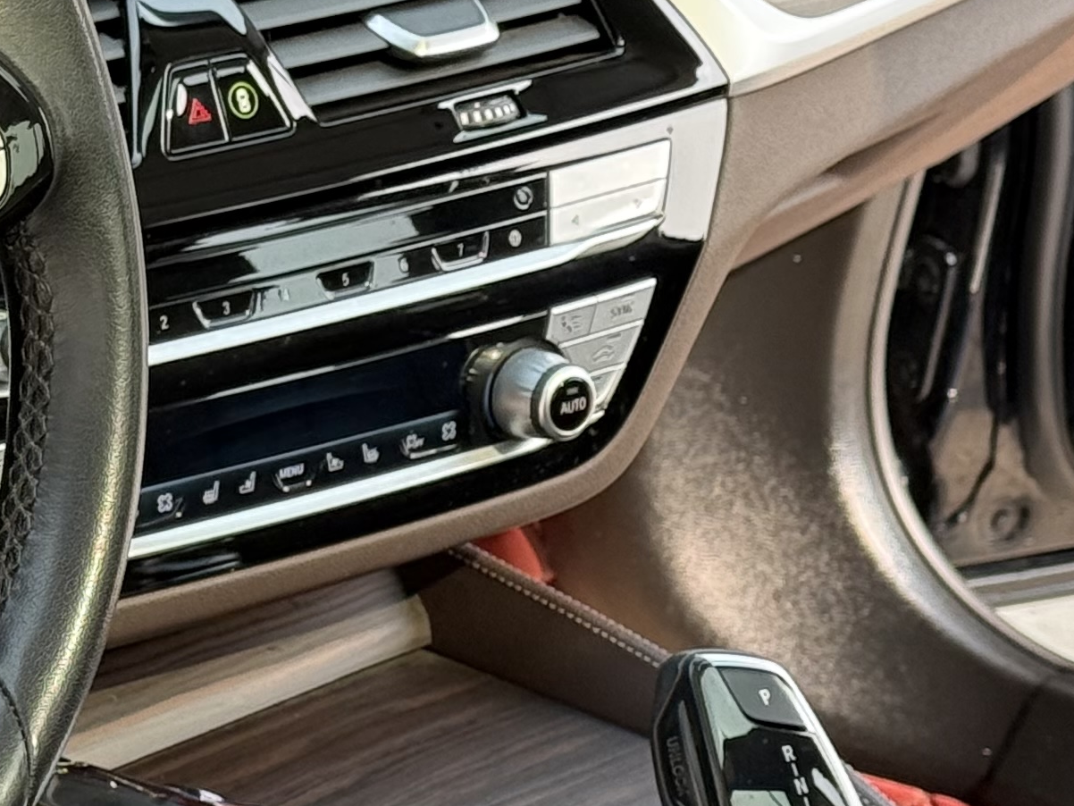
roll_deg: -0.9
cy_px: 452
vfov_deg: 9.2
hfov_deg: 11.8
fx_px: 4996
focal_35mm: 161
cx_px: -451
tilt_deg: -24.8
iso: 80
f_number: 1.78
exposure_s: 1/345
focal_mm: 6.76
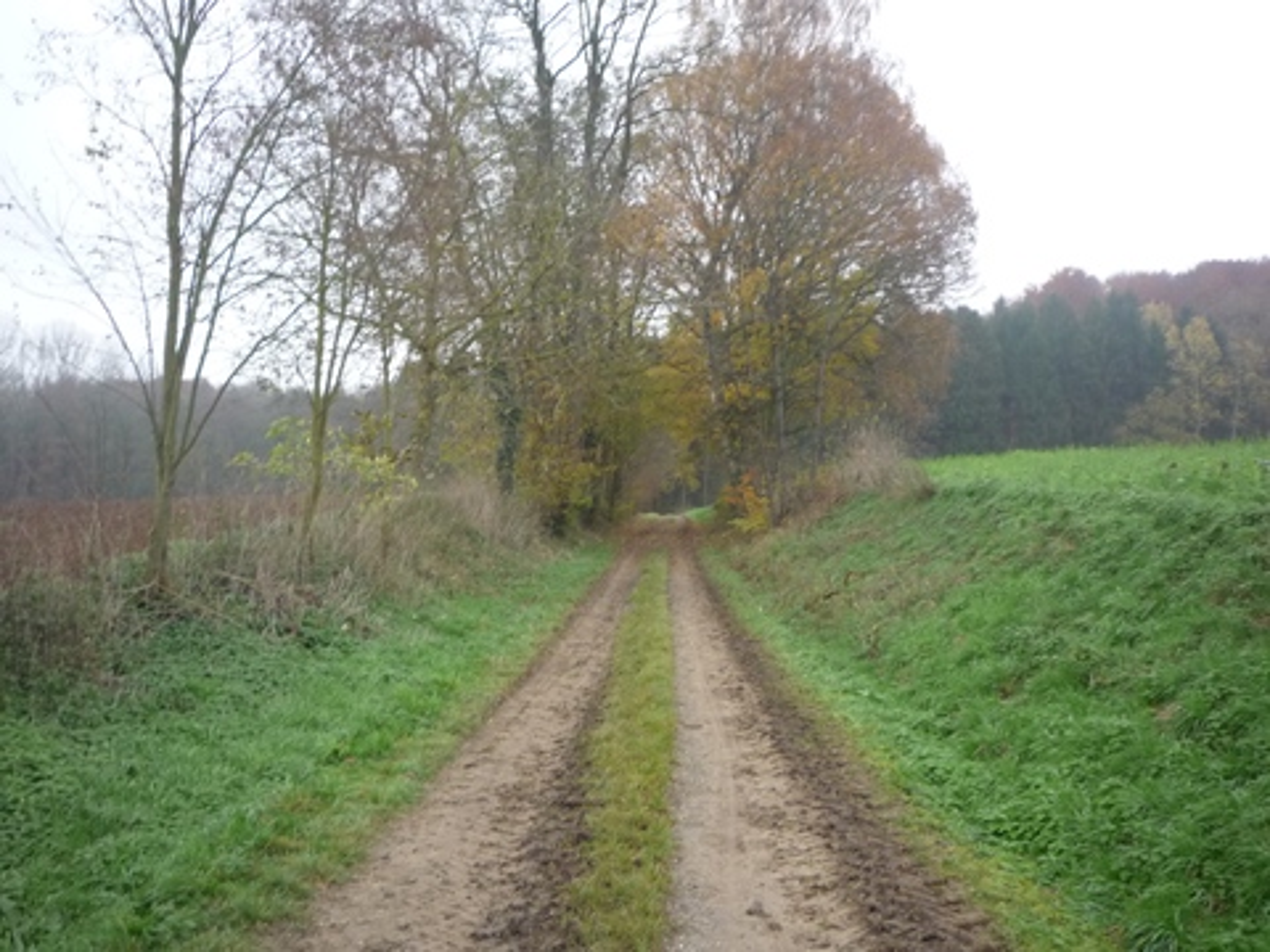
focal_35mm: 32
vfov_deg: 44.2
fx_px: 1174
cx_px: 635
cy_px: 476
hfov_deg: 56.8
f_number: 3.3
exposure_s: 1/125
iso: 200
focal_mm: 5.2
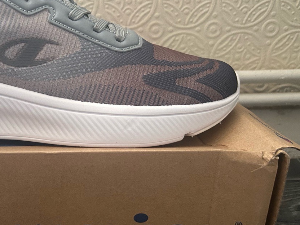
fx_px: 433
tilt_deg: -23.1
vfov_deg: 28.9
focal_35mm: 50
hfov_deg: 35.9
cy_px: 148
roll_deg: +2.7
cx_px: 30
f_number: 1.5
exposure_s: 1/60
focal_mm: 5.7
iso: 400
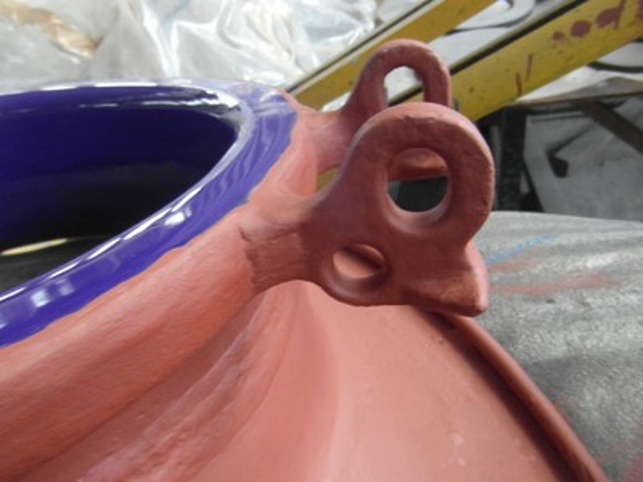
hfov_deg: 71.6
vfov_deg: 56.8
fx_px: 446
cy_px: 241
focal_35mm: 24
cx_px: 322
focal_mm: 4
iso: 400
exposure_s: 1/30
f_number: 3.2
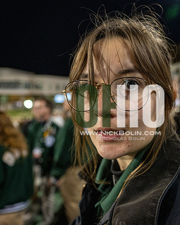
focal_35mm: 34
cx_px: 120
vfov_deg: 52.9
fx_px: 227
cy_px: 112
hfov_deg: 42.7
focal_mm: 24
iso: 2000
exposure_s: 1/500
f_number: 3.2
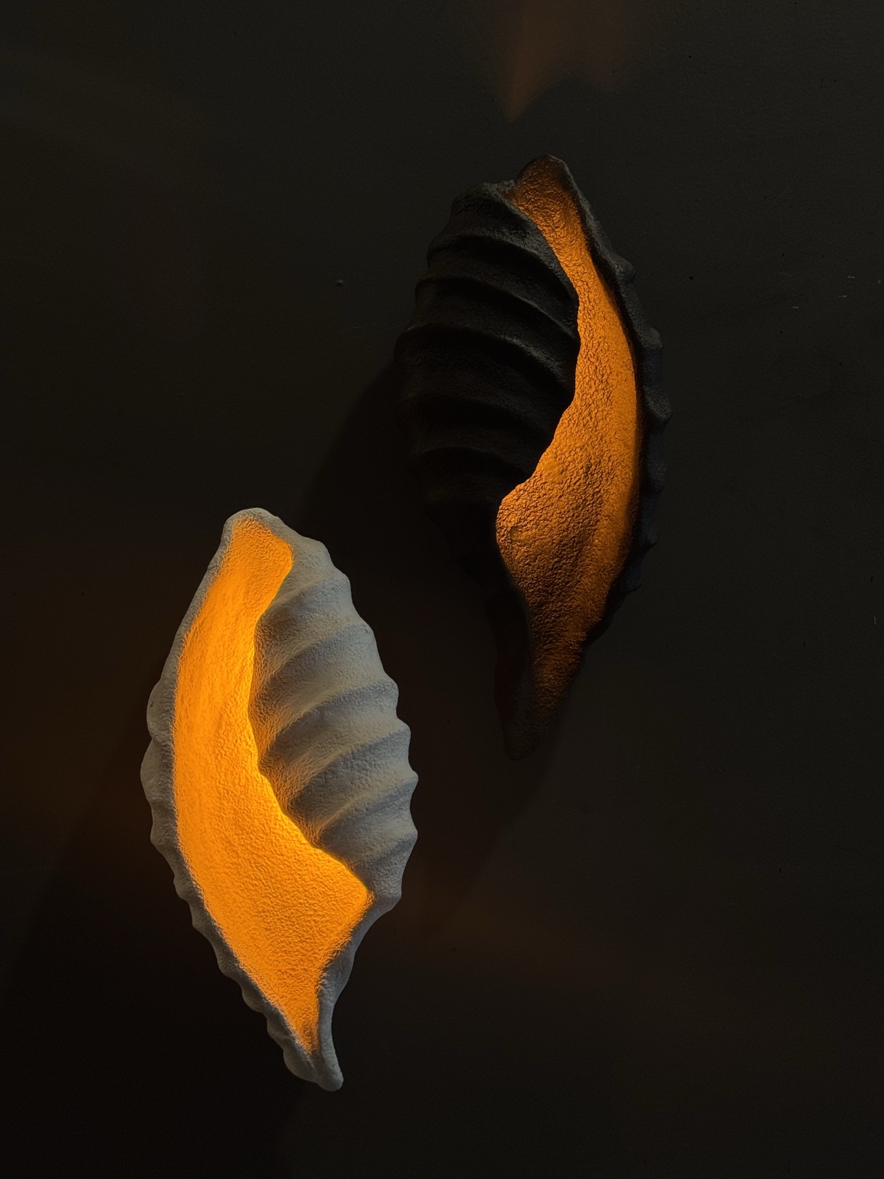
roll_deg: +1.8
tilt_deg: +2.1
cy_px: 590
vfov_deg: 39.7
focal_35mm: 48
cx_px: 442
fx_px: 1634
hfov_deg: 30.3
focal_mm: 6.76
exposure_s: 1/50
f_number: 1.78
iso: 50
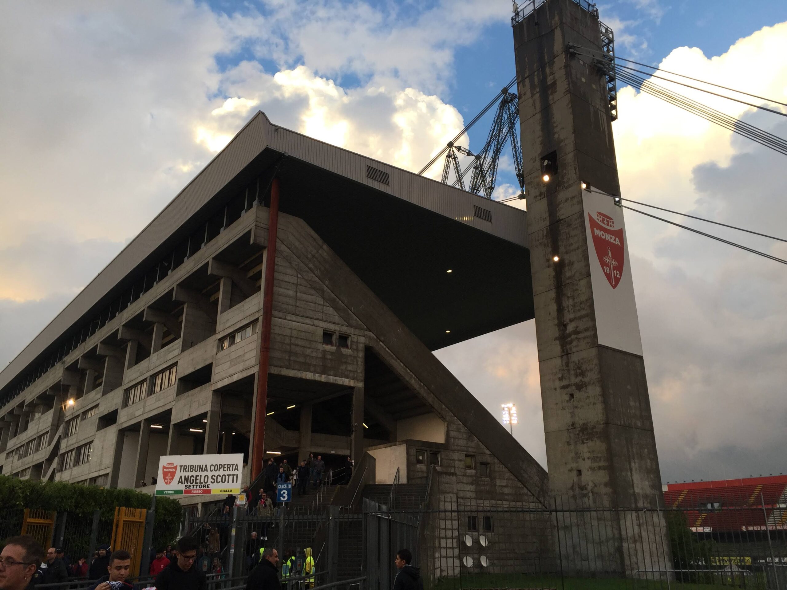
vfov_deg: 48.2
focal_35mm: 29
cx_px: 394
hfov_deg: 61.7
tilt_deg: +21.3
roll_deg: -0.3
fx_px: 659
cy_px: 295
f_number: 2.2
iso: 32
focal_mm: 4.15
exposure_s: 1/226
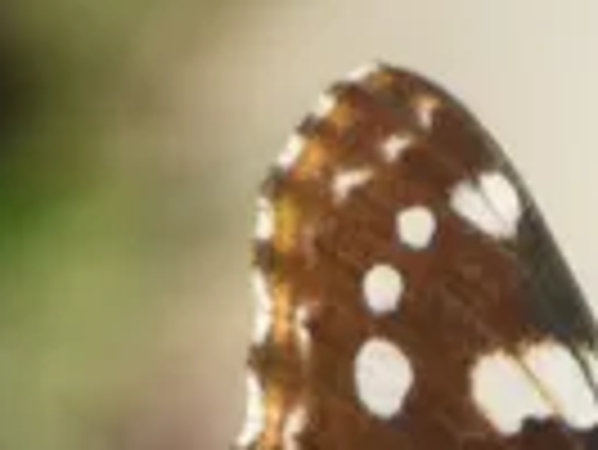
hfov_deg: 0.8
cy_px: 936
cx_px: 535
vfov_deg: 0.6
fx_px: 42881
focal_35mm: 2480
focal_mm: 92.3
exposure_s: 1/125
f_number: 5.6
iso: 80
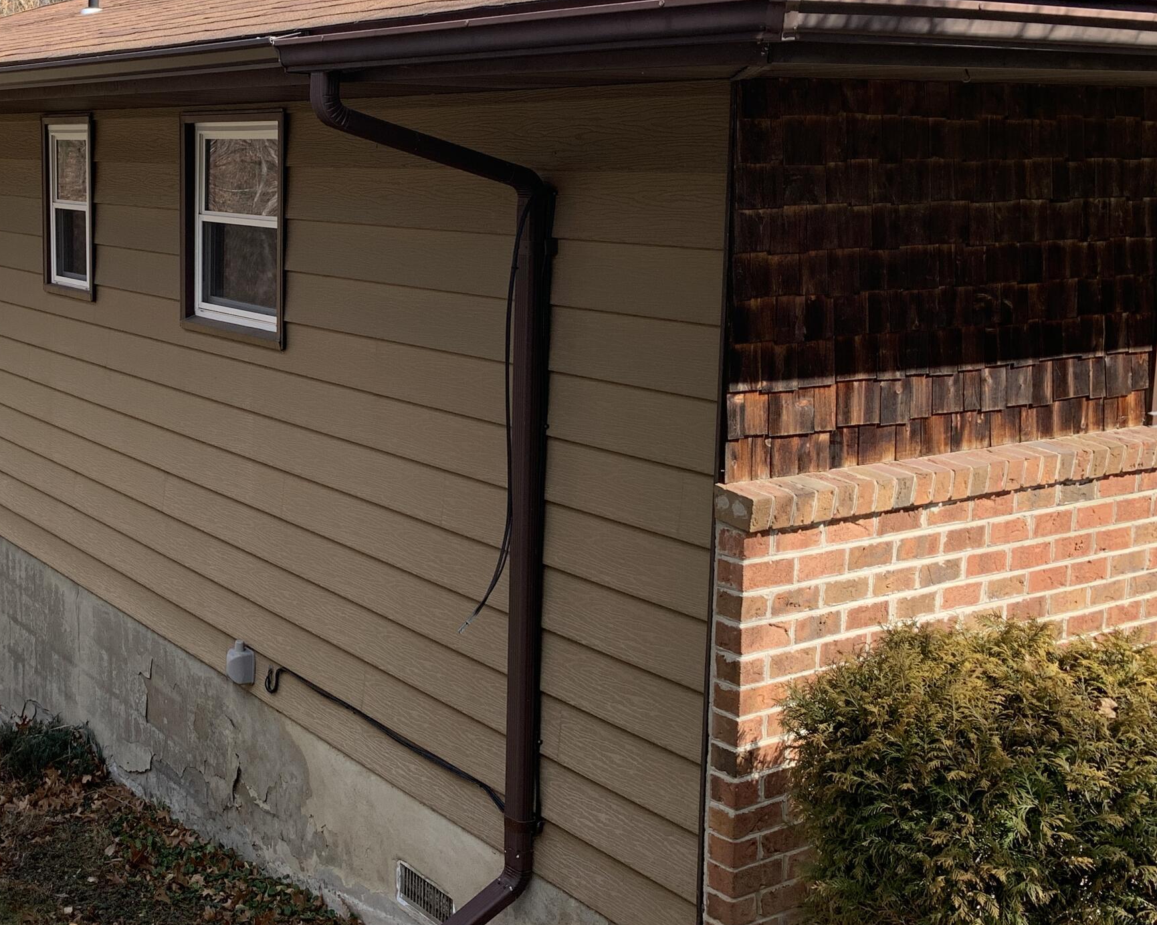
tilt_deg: -6.3
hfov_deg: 40.2
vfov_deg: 33.9
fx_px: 1507
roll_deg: +0.0
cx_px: 223
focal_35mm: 44
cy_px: 337
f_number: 1.8
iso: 25
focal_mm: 4.25
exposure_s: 1/783
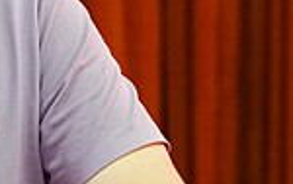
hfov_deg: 2.8
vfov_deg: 1.8
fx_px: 5993
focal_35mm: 750
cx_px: 86
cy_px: 95
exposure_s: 1/40
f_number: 5
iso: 2500
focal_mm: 138
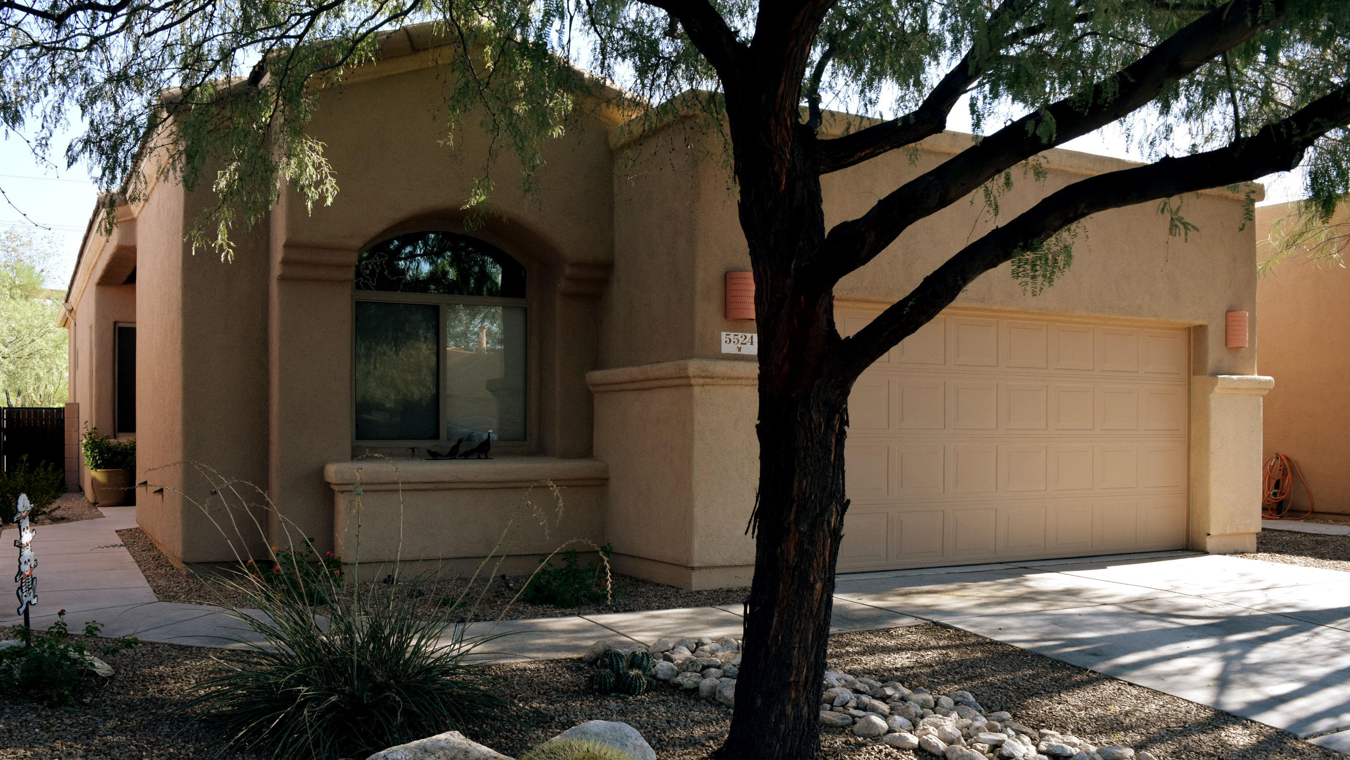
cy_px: 439
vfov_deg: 34.6
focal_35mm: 34
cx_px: 631
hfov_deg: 58.0
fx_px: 1217
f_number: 5.6
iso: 800
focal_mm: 20
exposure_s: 1/800
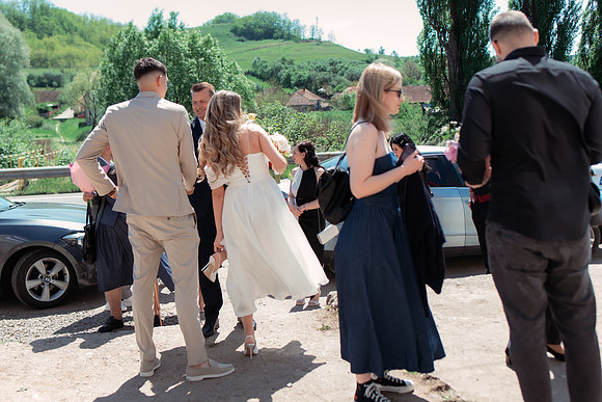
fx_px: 675
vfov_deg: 33.1
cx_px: 255
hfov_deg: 47.9
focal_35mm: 40
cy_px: 170
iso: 100
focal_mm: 35
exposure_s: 1/500
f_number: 2.8
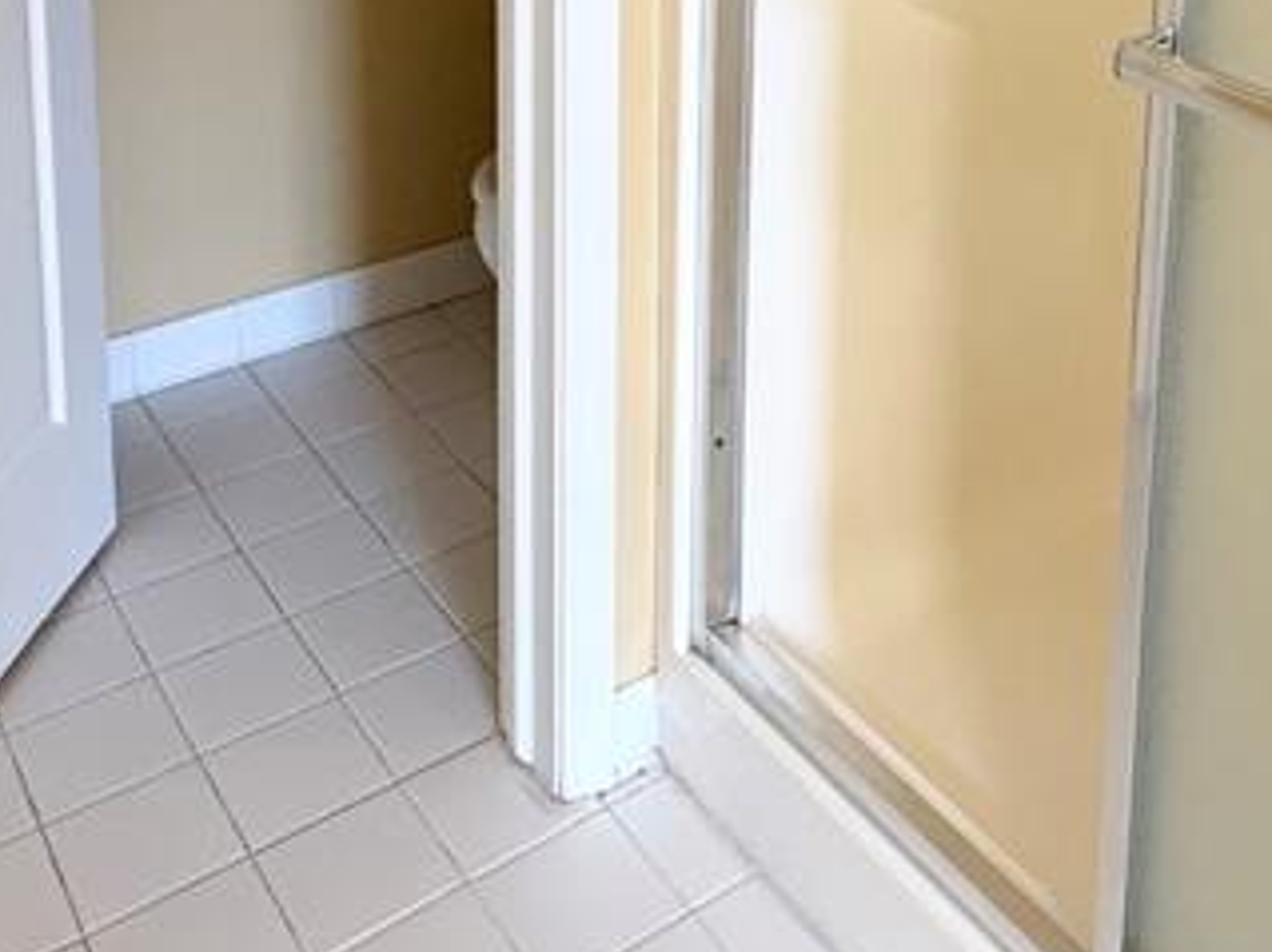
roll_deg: -1.2
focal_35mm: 45
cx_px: 801
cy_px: -215
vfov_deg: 27.8
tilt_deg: -9.4
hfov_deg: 41.8
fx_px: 1653
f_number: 2.2
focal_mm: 2.22
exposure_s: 1/60
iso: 250
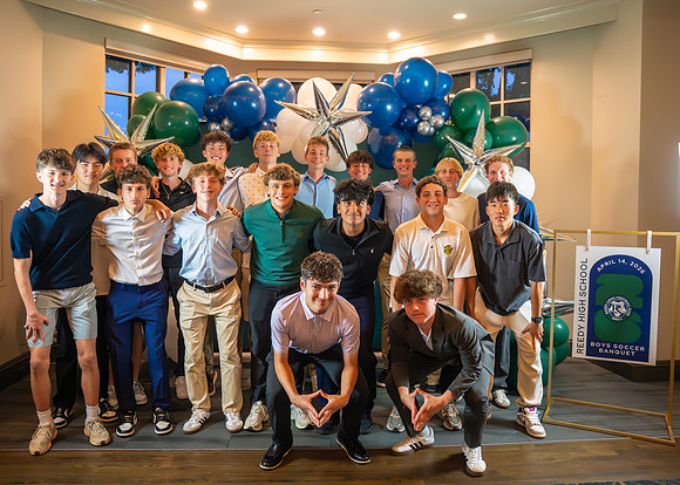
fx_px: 526
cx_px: 324
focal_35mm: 27
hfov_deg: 65.7
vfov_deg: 49.5
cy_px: 231
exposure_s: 1/320
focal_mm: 24
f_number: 2.8
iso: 6400
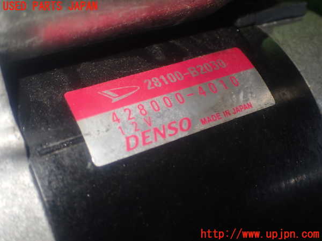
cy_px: 120
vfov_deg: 32.9
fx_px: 409
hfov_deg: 42.9
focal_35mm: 44
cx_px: 161
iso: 320
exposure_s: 1/40
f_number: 2.9
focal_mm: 7.84
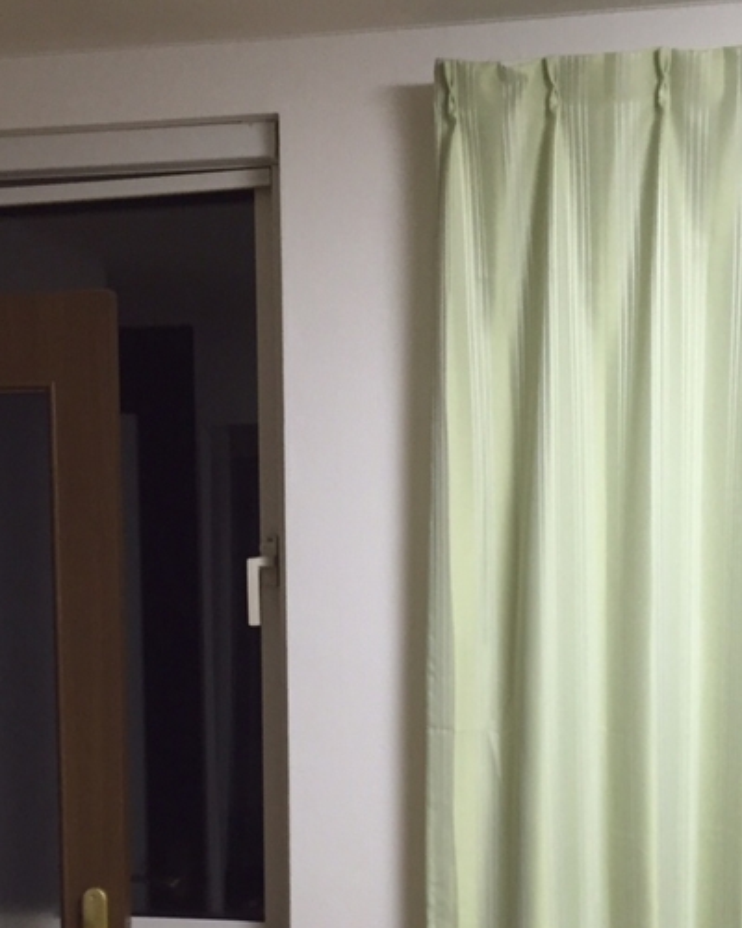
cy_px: 705
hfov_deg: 26.2
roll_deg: +0.4
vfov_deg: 31.8
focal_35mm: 58
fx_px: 1592
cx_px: 367
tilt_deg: -5.2
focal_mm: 4.15
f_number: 2.2
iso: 125
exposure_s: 1/33
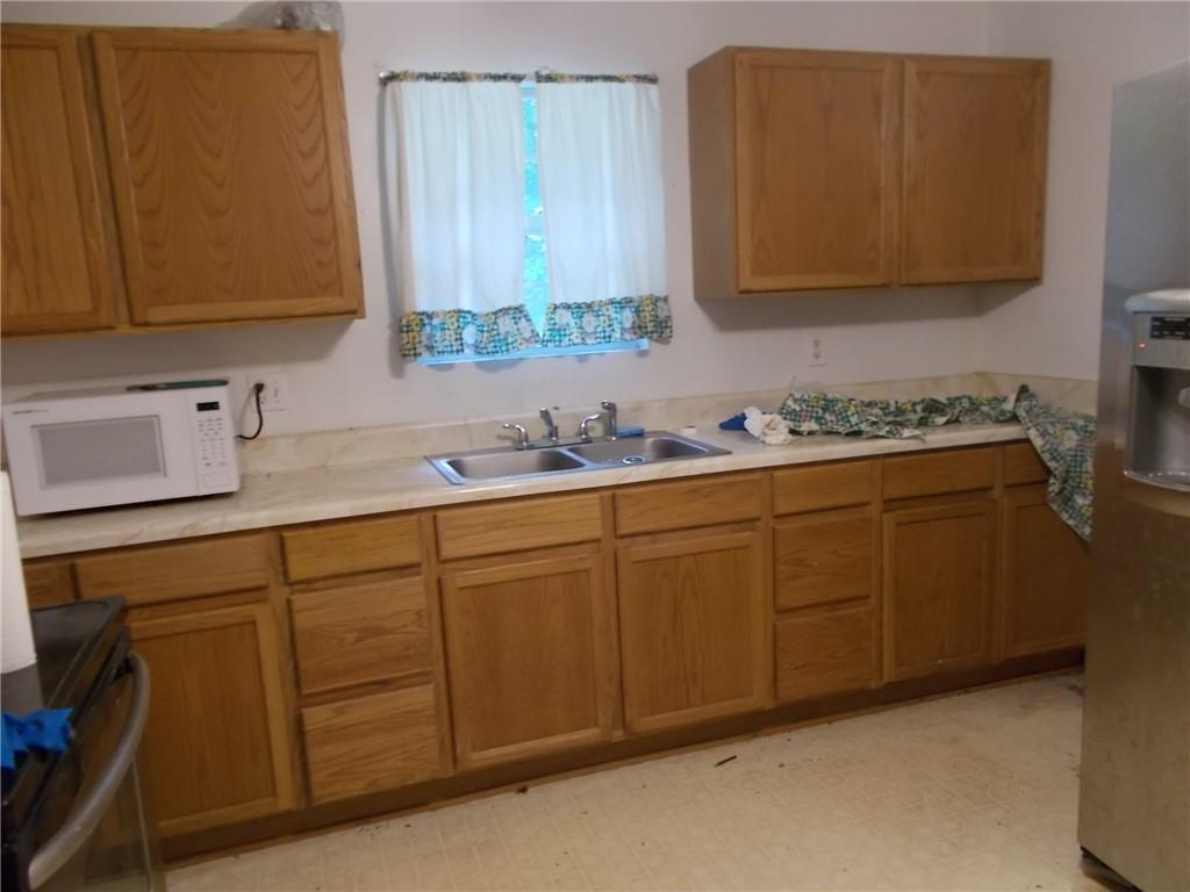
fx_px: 894
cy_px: 446
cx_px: 595
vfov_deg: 53.1
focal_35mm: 26
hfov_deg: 67.3
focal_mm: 4.6
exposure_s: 1/10
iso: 200
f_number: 3.2
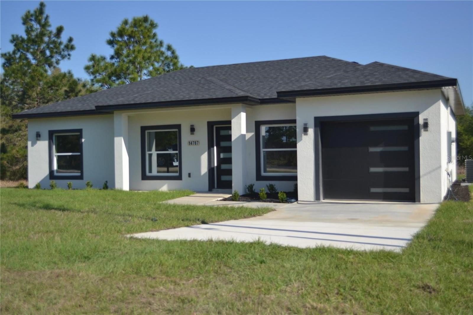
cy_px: 158
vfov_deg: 34.2
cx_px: 236
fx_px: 512
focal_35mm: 39
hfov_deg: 49.6
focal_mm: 26
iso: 100
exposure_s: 1/640
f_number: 4.2
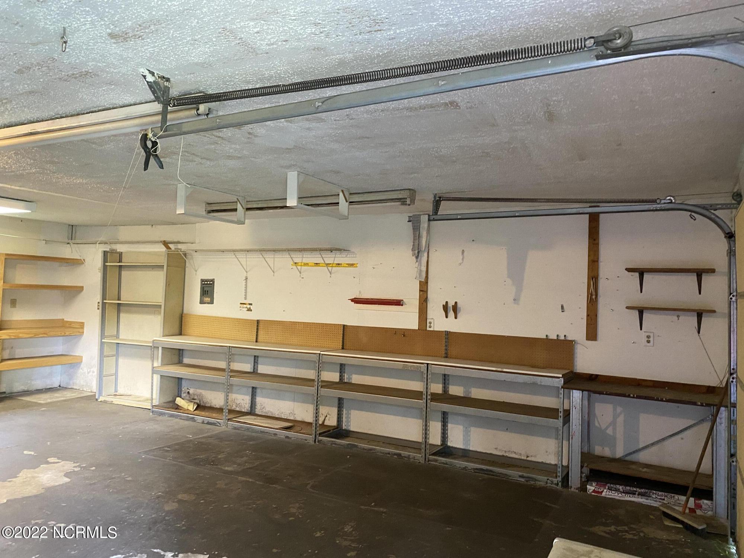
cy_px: 279
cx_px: 372
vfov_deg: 53.1
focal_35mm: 26
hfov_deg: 67.3
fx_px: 559
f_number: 1.8
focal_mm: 4.25
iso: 500
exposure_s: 1/40
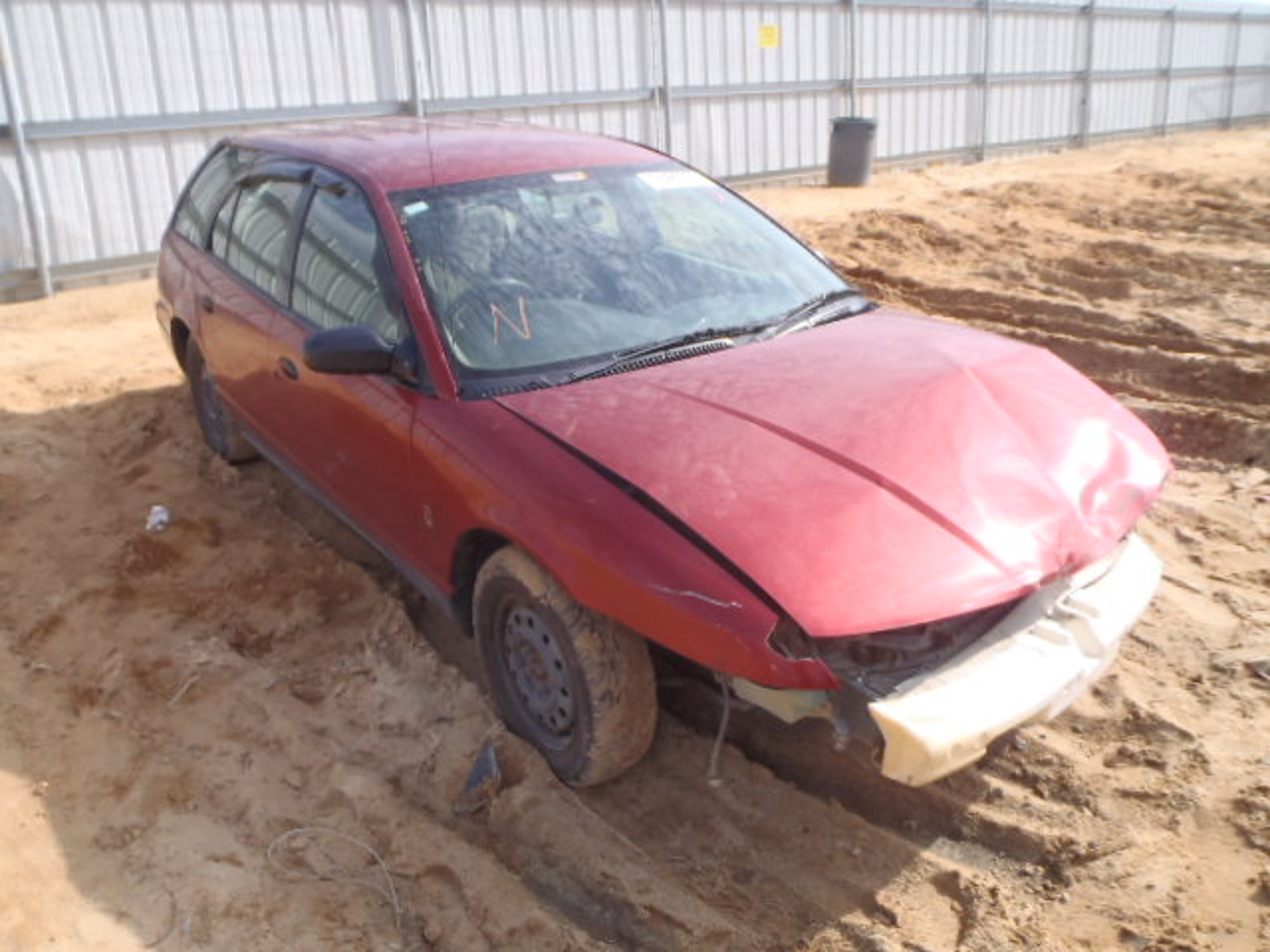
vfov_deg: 49.7
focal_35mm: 28
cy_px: 476
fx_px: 1027
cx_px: 635
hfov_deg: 63.4
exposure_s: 1/320
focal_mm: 5
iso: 80
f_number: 4.5
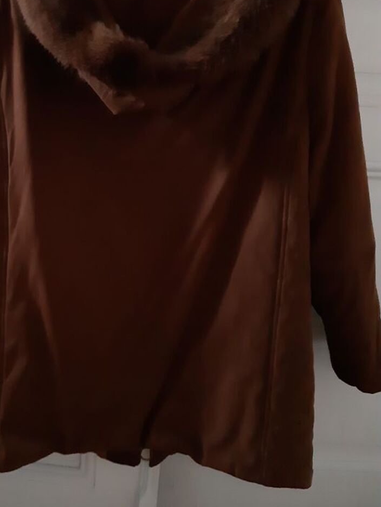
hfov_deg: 38.1
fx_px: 543
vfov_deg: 49.9
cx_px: 114
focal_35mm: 37
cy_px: 215
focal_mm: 3.92
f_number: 1.7
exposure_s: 1/10
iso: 1250
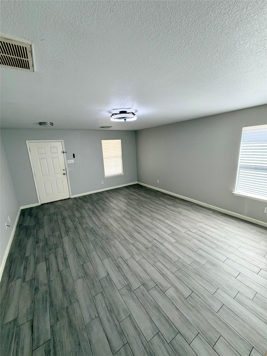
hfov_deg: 85.7
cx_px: 134
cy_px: 178
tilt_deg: -12.8
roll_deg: +2.7
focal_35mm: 14
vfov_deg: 102.1
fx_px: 144
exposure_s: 1/121
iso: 200
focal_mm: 2.22
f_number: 2.2
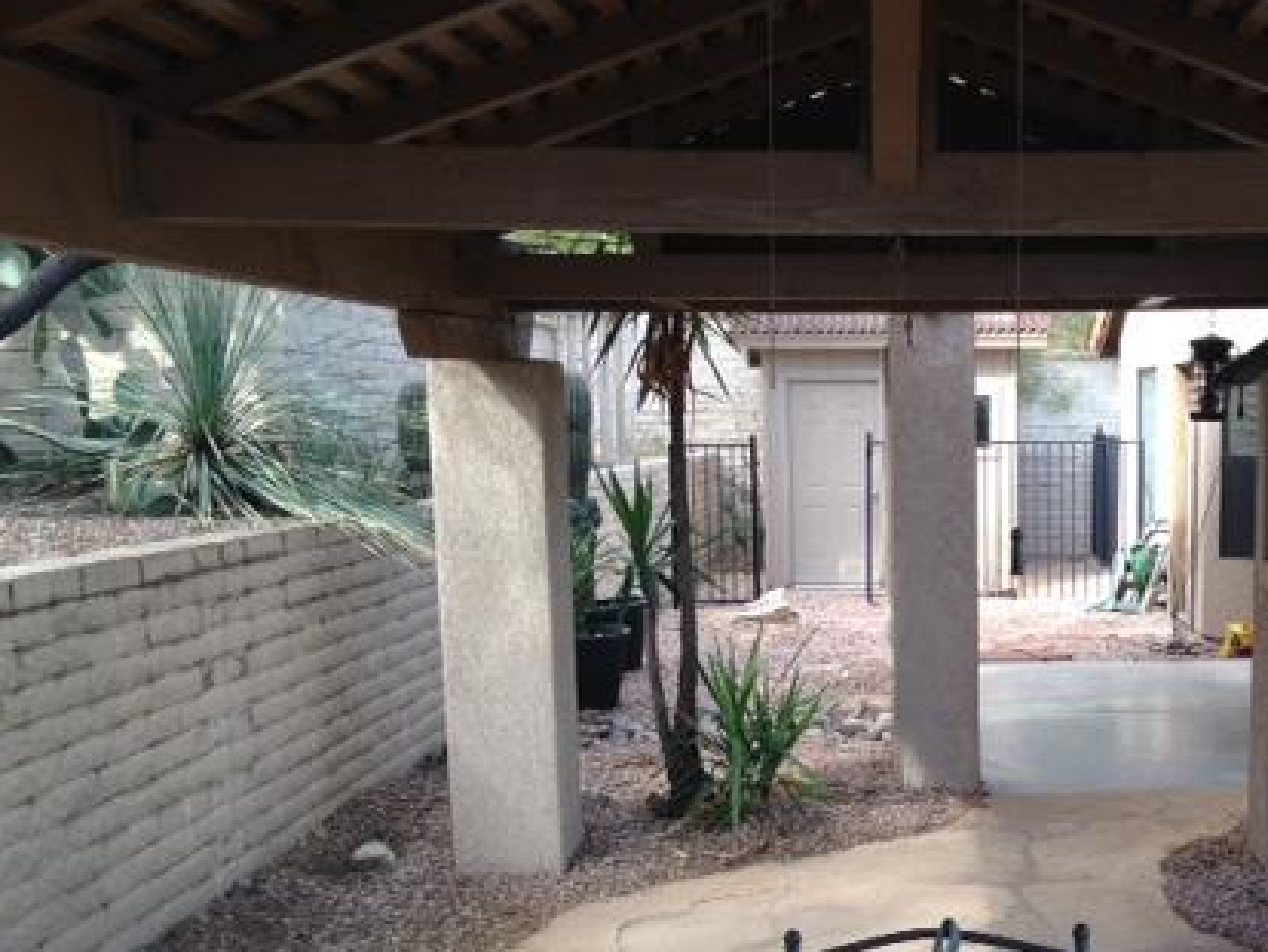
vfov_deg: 28.2
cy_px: 707
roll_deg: +0.6
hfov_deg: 36.6
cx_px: 949
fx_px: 1869
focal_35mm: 51
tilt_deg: -10.7
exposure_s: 1/174
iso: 50
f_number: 2.4
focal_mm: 4.12
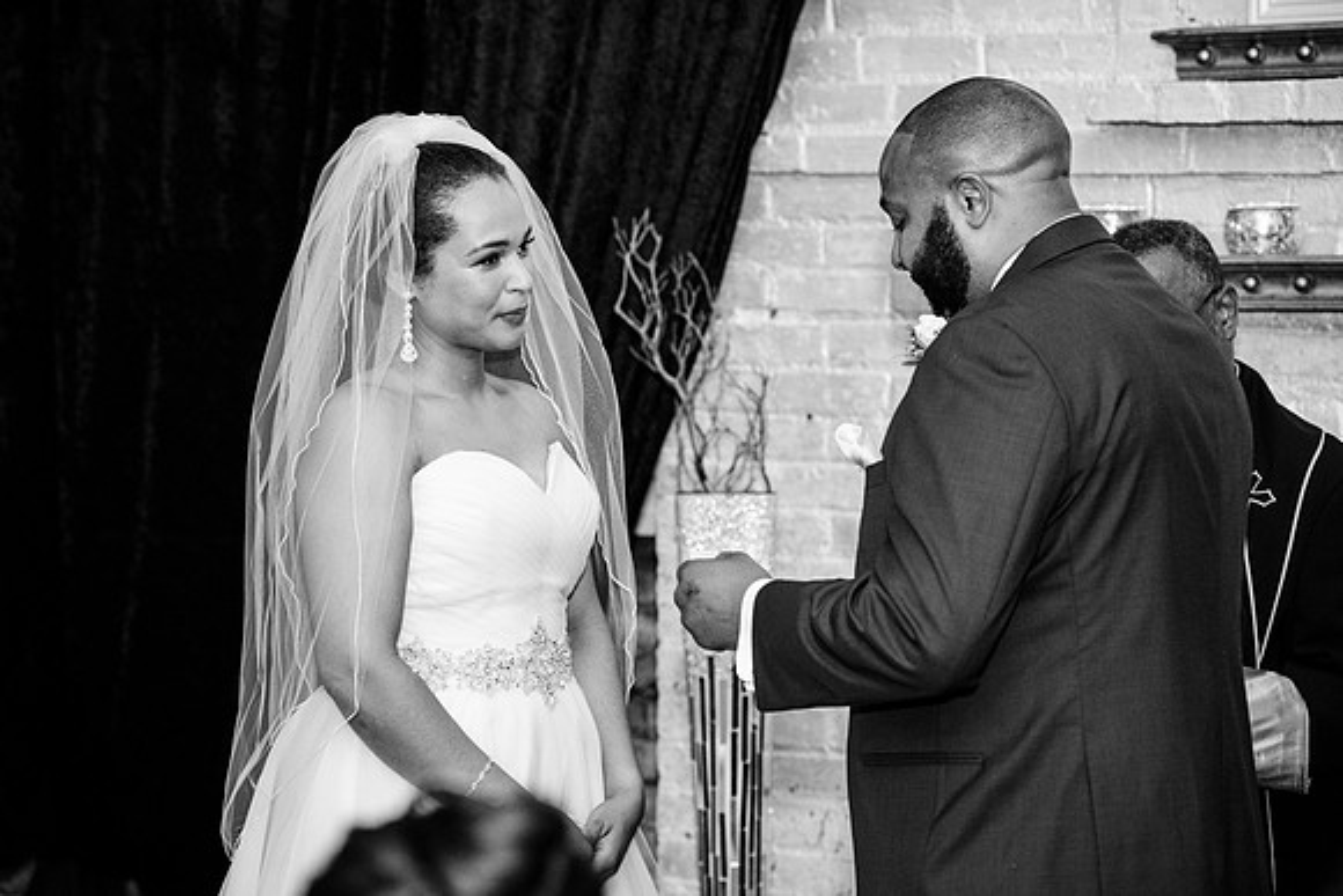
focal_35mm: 113
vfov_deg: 12.2
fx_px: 4205
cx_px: 631
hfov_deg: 18.1
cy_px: 448
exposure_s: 1/250
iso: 2000
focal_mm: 105
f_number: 4
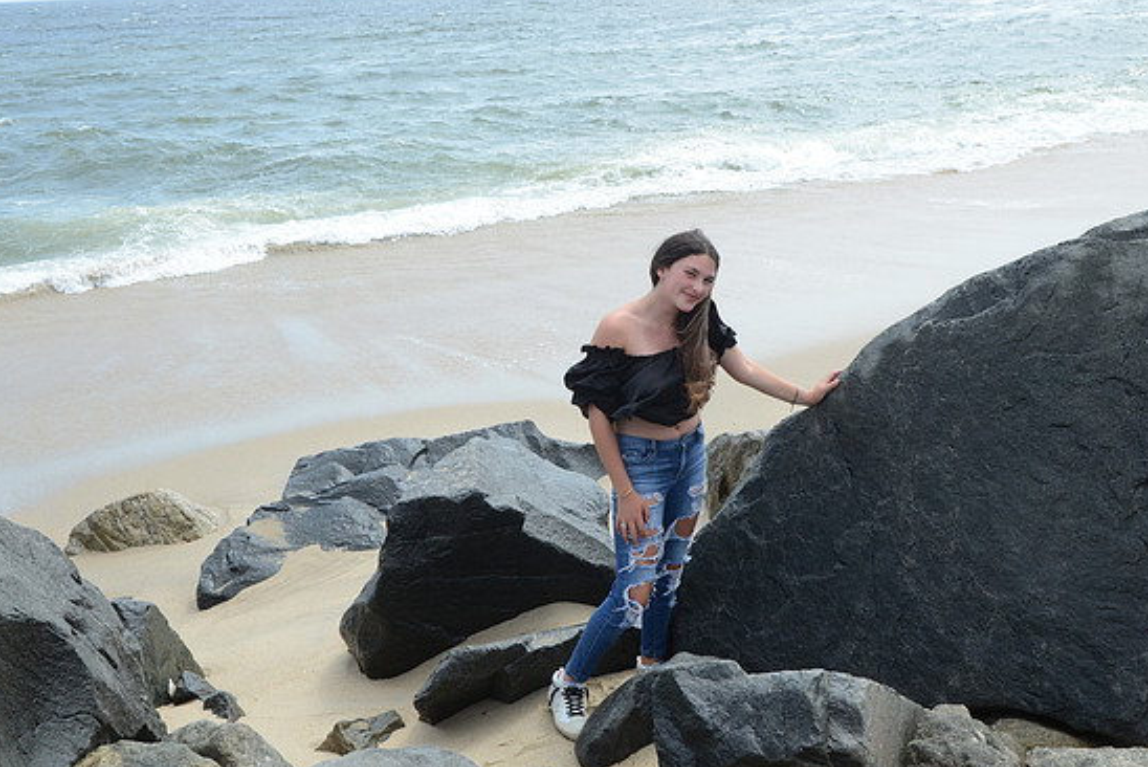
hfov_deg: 50.7
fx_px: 1212
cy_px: 388
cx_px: 595
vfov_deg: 35.1
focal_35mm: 38
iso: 400
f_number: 9
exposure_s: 1/500
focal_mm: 24
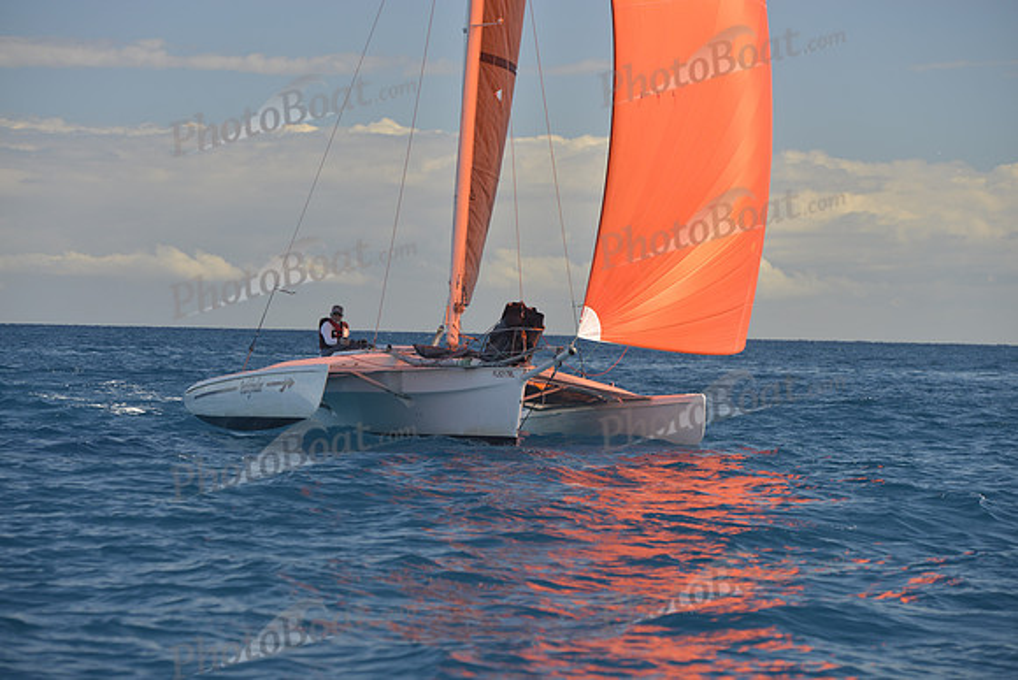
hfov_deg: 17.1
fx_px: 3394
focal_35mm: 120
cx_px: 509
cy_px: 340
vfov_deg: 11.4
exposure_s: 1/640
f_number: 5.6
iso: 200
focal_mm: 120
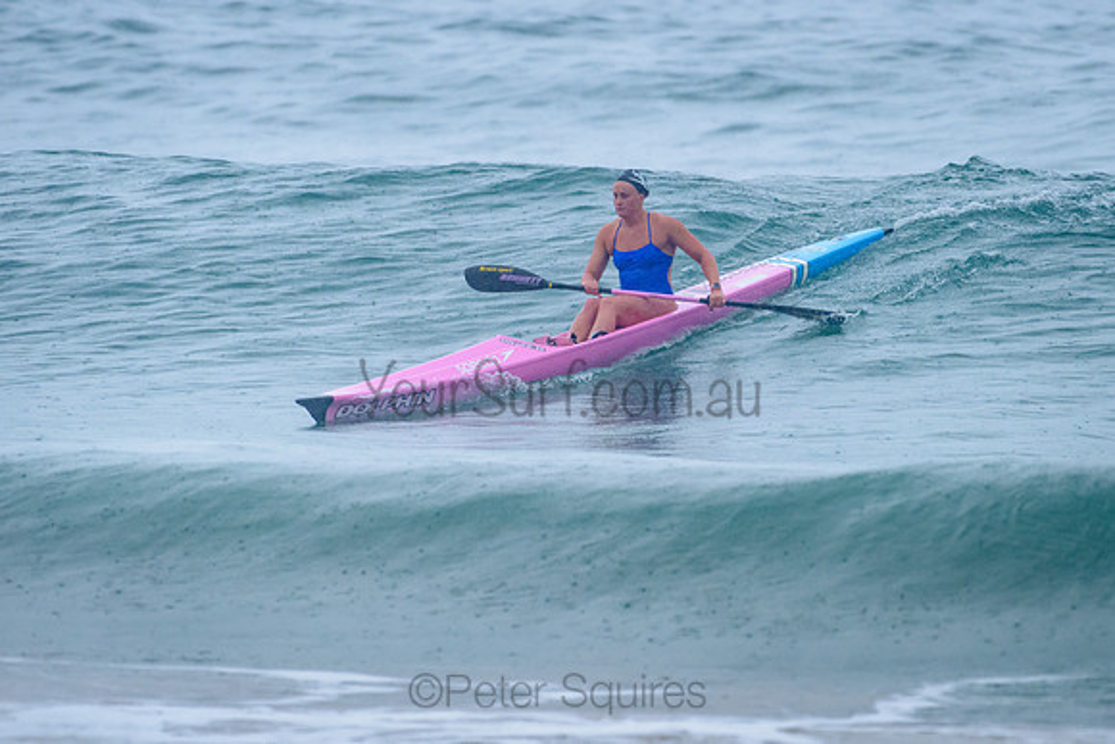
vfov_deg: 2.2
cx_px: 652
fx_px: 18998
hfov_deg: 3.4
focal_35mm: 613
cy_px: 291
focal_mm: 500
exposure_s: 1/1250
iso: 2000
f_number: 5.6
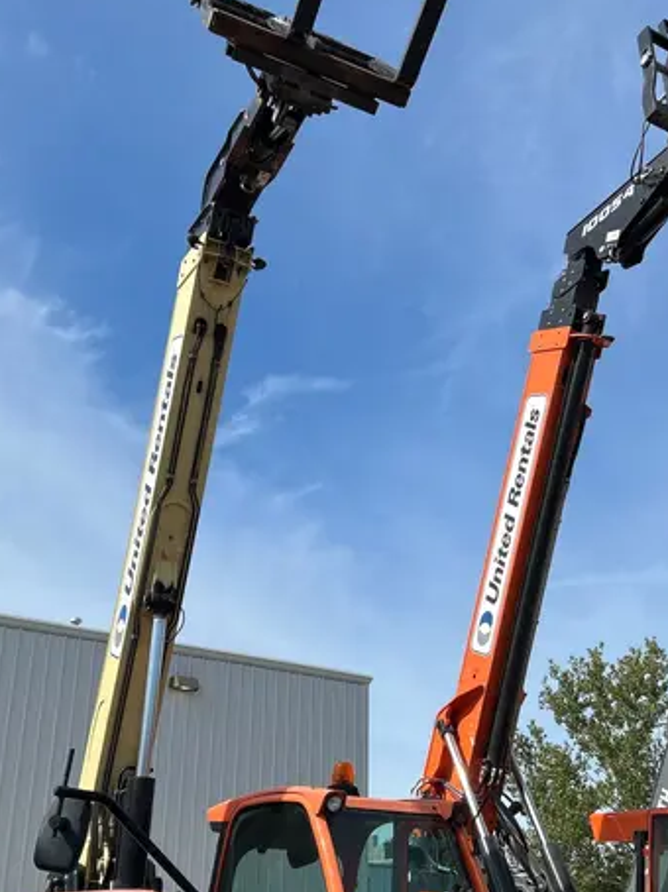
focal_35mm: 42
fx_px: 1082
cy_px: 535
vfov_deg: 44.6
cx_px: 363
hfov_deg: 34.3
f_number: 1.5
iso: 50
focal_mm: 5.7
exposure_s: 1/4274
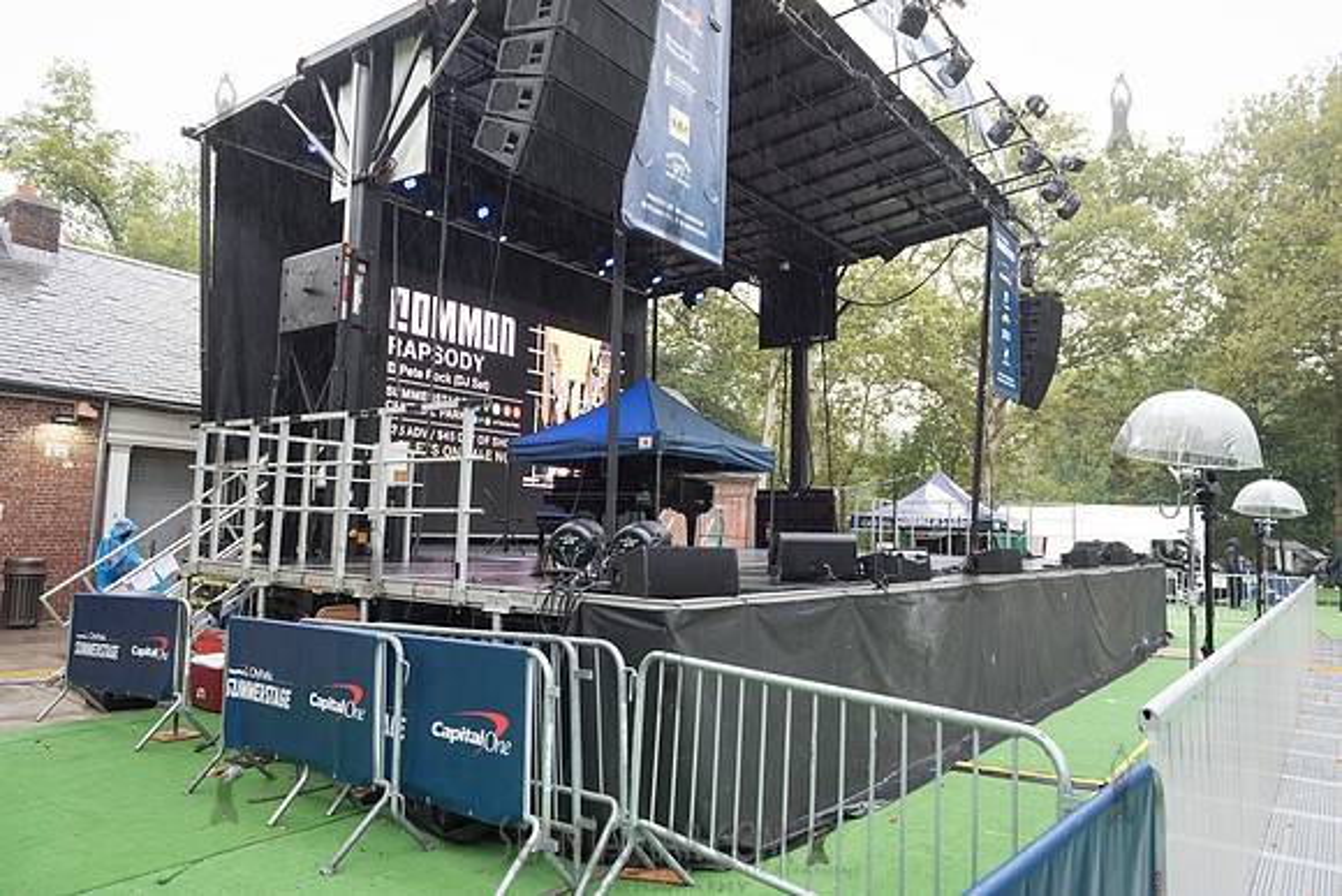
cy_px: 448
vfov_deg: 53.2
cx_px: 671
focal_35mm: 24
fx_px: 895
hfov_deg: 73.7
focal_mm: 24
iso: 160
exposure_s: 1/60
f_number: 4
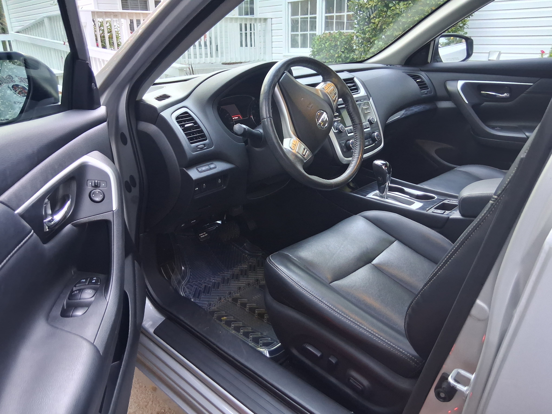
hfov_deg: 67.3
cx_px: 276
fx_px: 415
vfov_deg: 53.1
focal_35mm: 26
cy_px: 207
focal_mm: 3.98
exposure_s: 1/50
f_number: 1.8
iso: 640
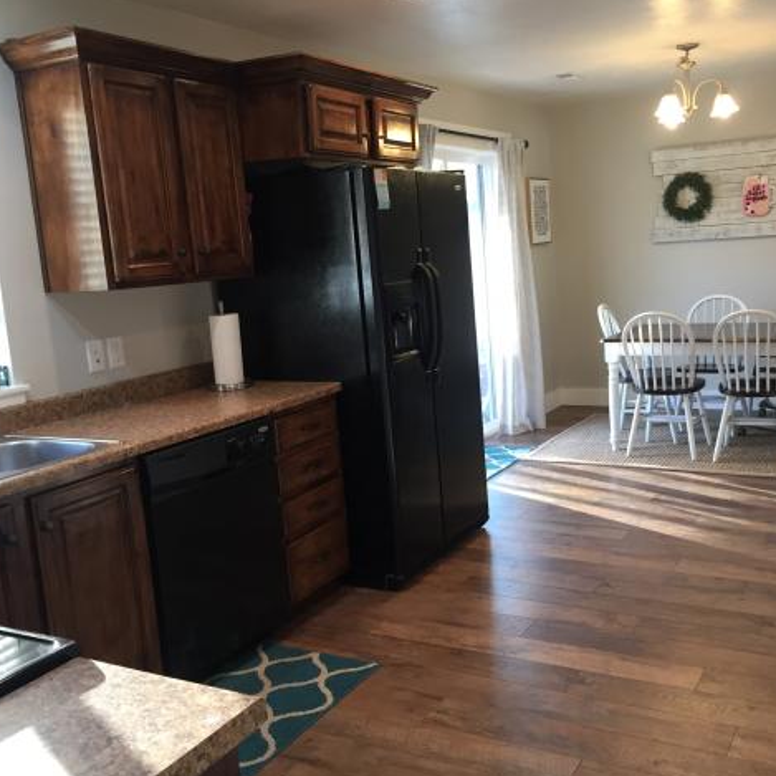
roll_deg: +2.9
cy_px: 389
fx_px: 888
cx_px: 450
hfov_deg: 47.0
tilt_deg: -10.3
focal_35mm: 35
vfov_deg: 47.2
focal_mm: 4.15
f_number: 2.2
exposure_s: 1/30
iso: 80
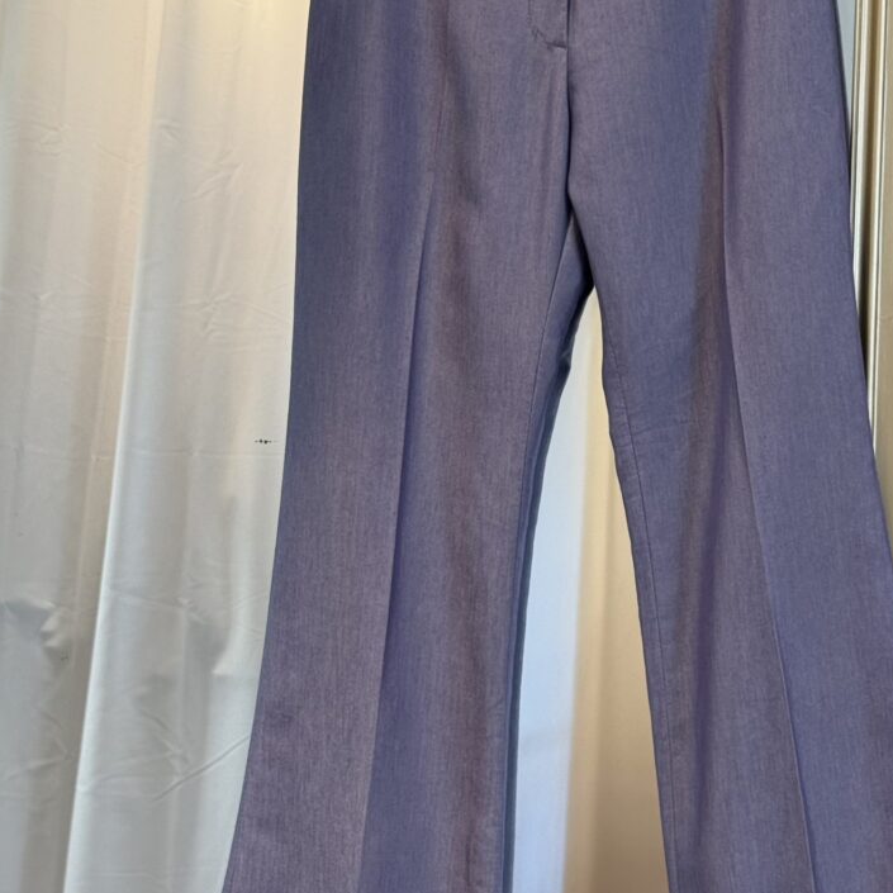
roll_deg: -1.3
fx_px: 2247
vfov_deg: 22.5
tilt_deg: -4.8
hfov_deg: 22.4
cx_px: 567
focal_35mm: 77
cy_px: 415
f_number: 1.78
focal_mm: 6.76
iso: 80
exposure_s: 1/282
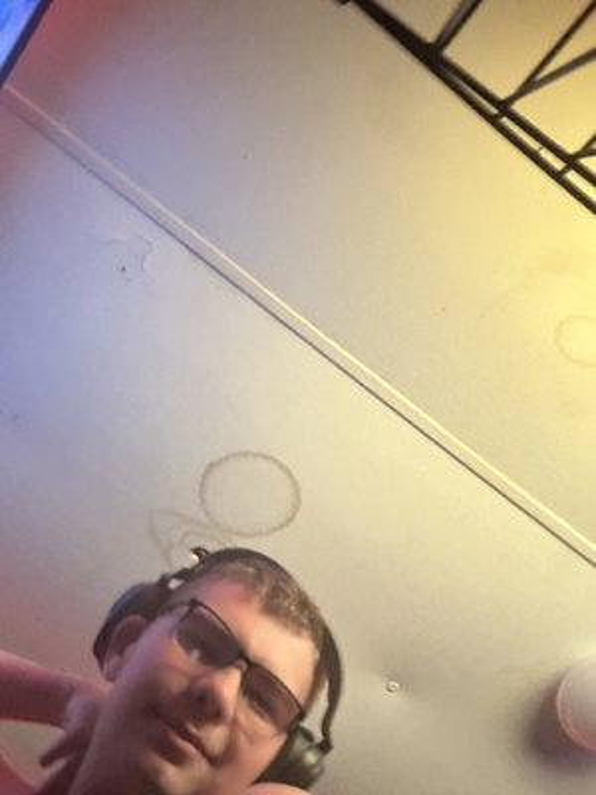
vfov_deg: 60.0
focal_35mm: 30
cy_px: 398
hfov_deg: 46.8
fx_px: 689
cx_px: 298
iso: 640
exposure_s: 1/15
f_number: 1.9
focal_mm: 2.69
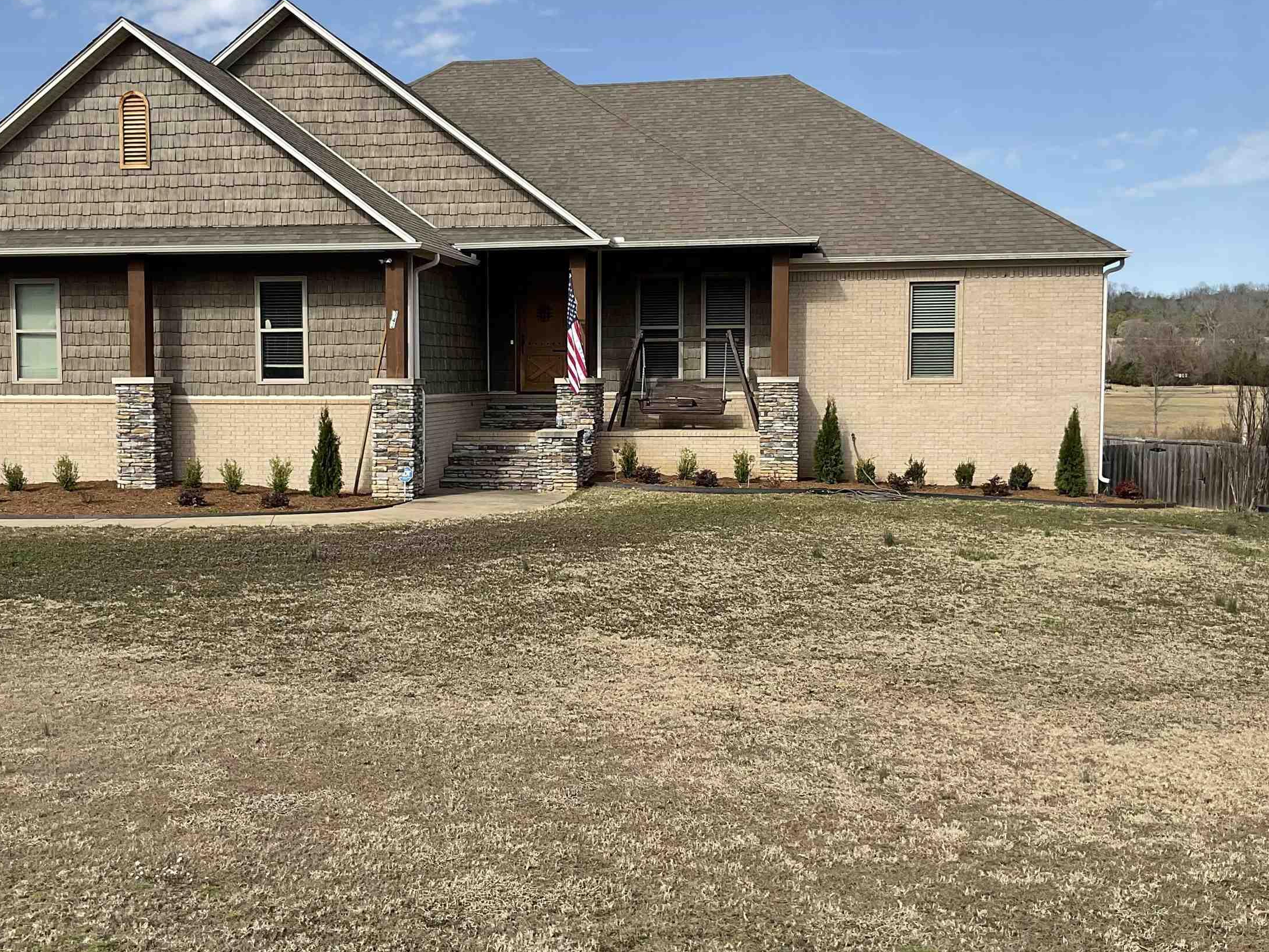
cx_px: 537
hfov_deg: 45.6
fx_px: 1503
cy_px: 477
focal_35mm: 41
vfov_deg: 35.1
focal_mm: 3
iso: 16
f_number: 1.8
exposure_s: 1/1786
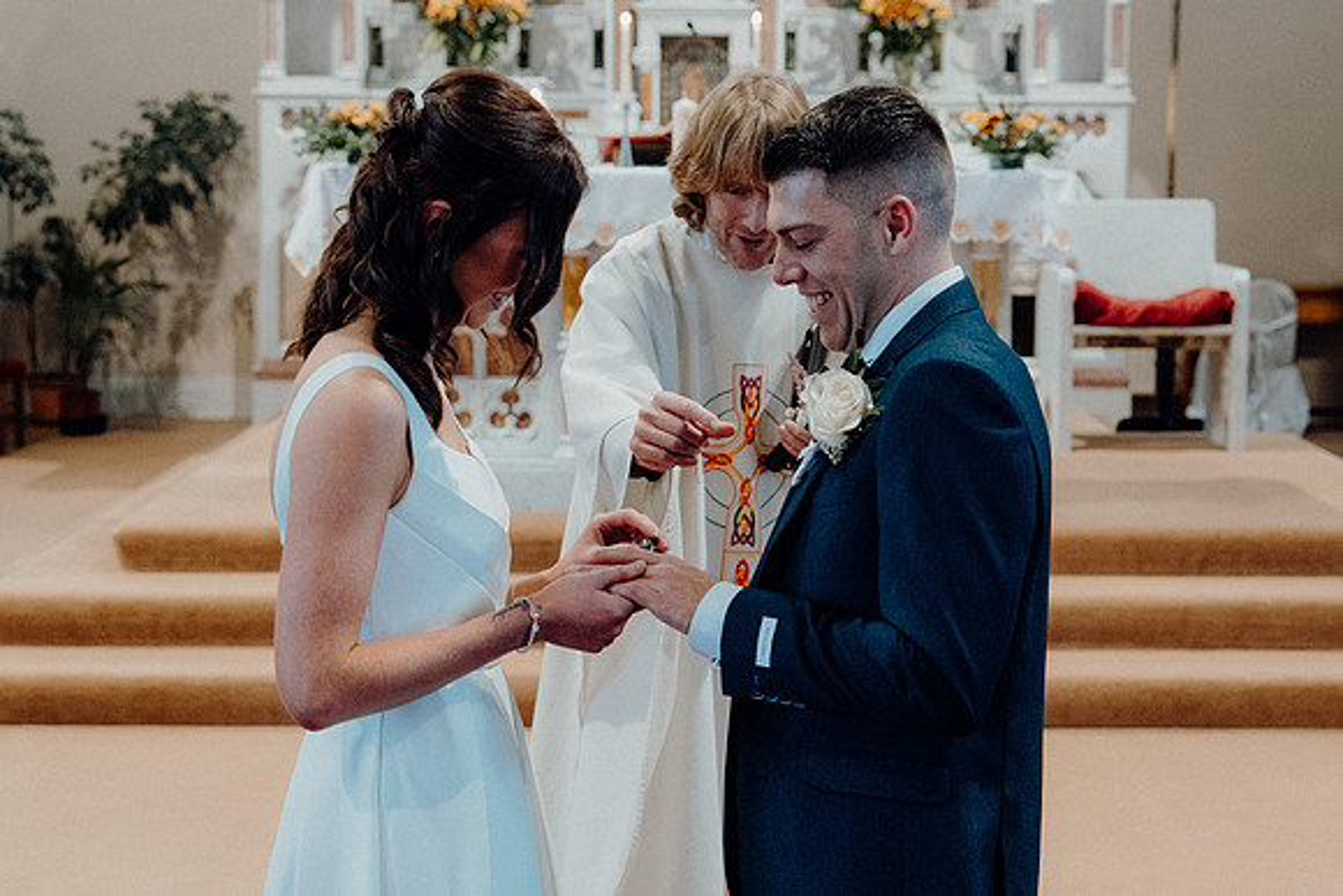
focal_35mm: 67
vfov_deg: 20.3
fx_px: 2500
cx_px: 672
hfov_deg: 30.1
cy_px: 448
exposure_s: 1/160
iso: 3200
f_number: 3.5
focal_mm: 45
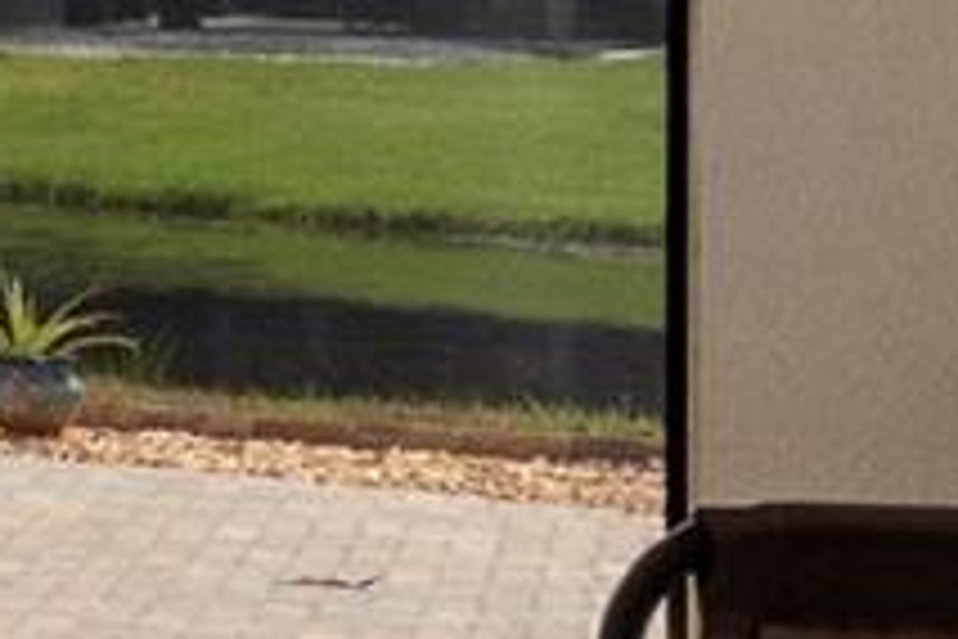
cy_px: -122
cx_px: -1354
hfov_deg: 12.9
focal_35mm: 120
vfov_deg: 11.2
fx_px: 3193
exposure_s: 1/320
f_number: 8
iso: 640
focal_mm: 16
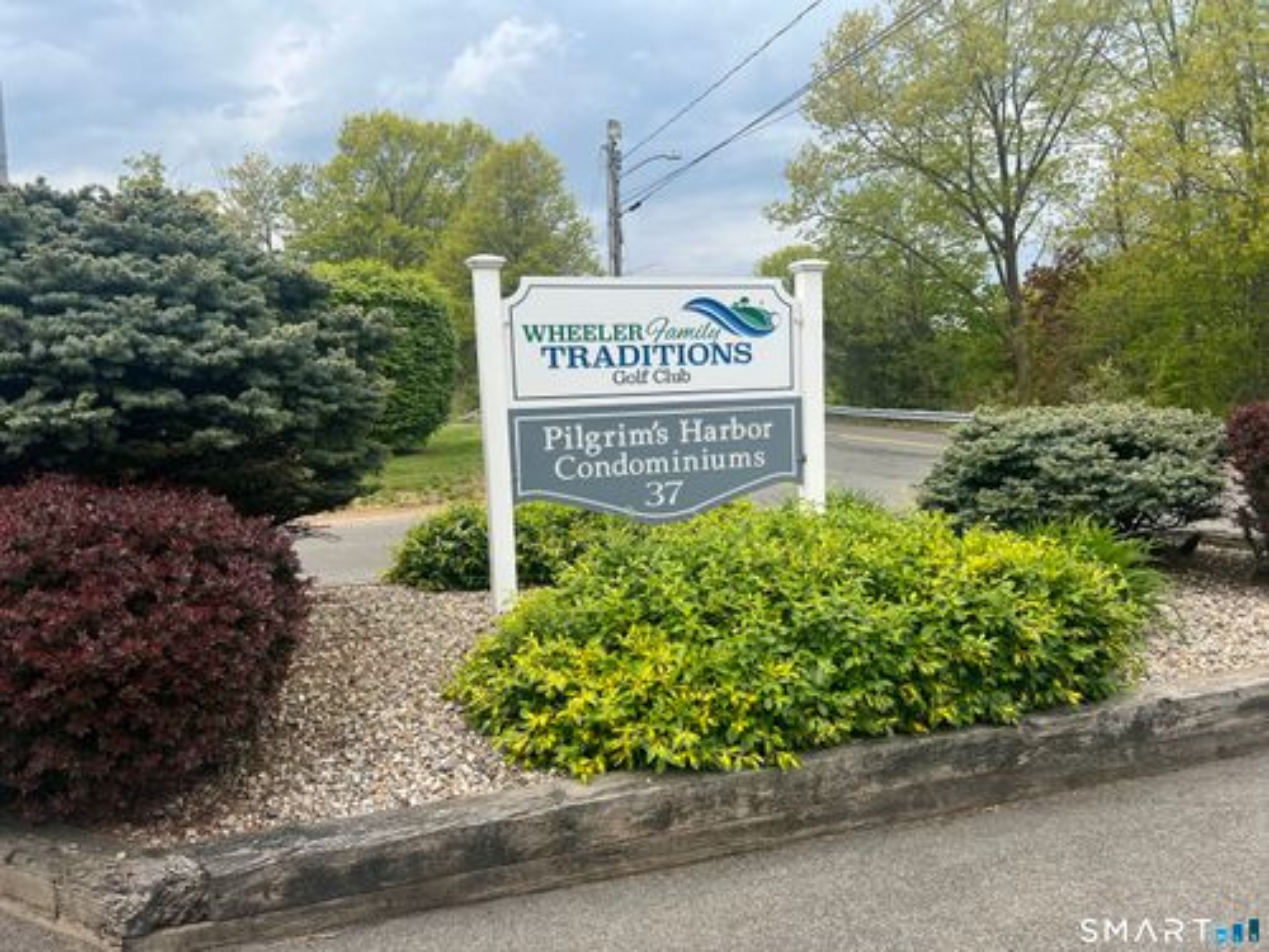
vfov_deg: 53.1
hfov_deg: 67.3
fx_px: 953
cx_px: 634
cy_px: 476
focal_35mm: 26
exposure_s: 1/2123
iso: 50
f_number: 1.5
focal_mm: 5.7
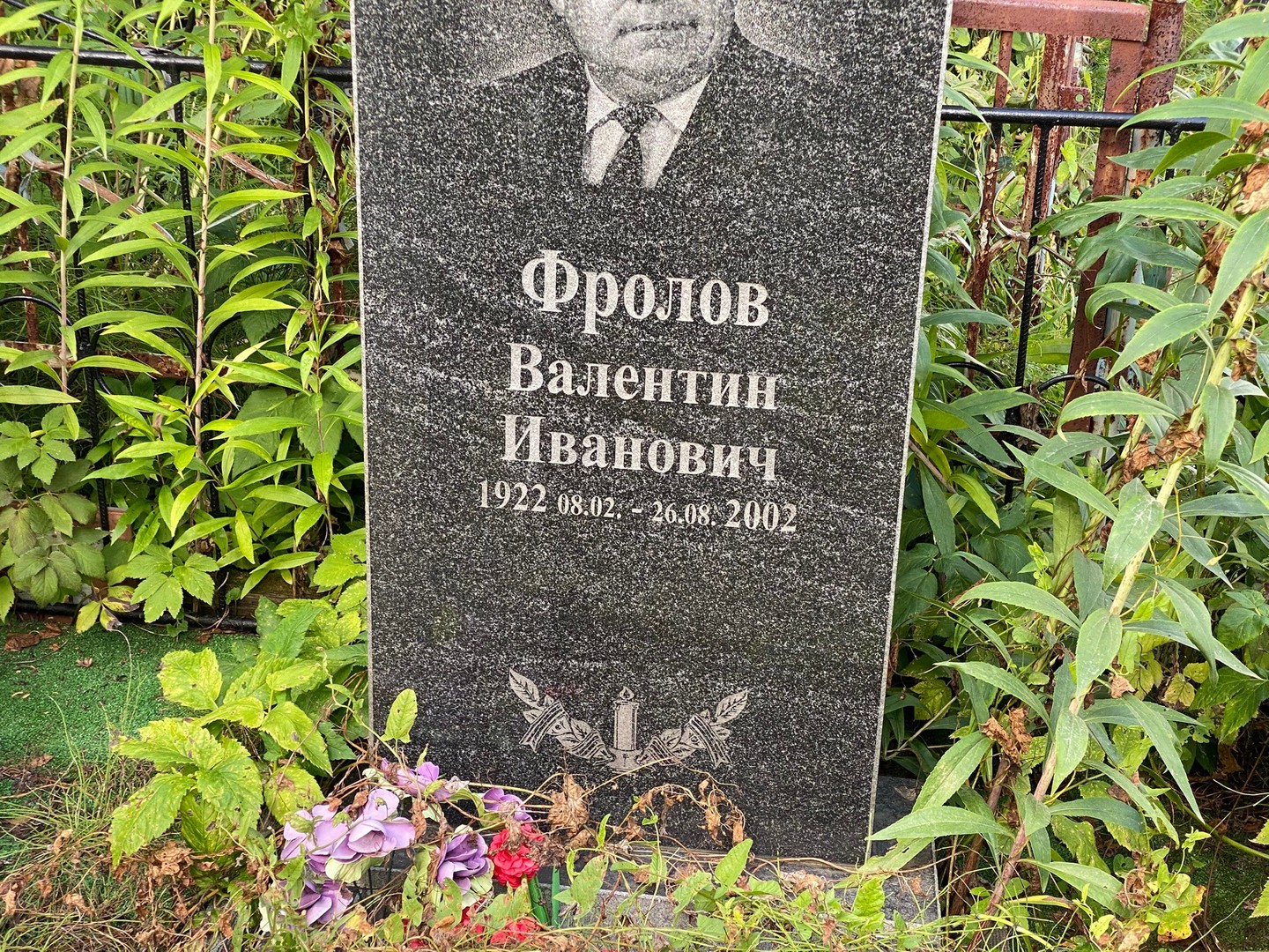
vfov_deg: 28.0
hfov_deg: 36.8
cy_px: 476
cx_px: 634
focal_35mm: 52
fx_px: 1906
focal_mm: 6
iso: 64
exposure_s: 1/122
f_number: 2
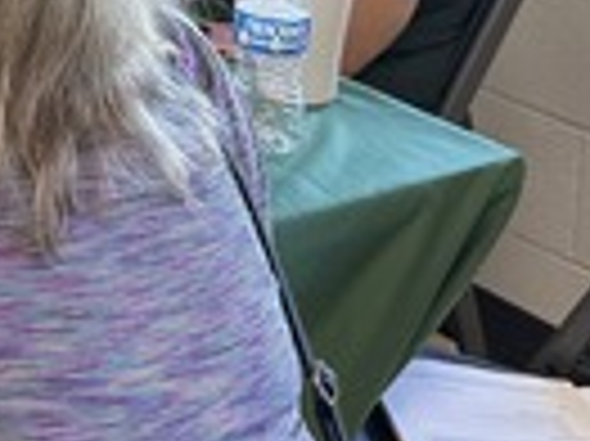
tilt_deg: -13.3
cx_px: -232
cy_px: -263
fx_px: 1822
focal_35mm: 107
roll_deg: +0.8
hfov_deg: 17.0
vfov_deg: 12.9
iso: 200
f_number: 1.78
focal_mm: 6.76
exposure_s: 1/120
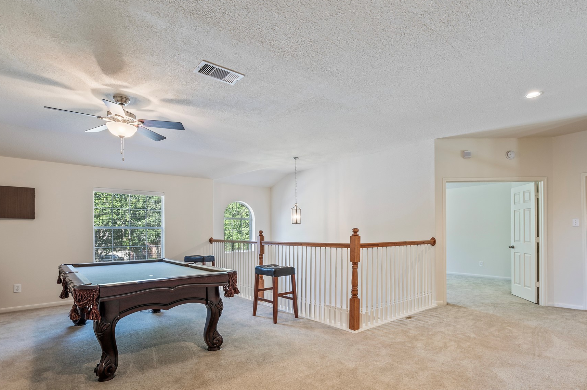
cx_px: 318
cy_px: 232
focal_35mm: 19
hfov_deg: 86.7
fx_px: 310
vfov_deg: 64.0
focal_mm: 15
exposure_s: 1/2
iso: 125
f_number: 6.3
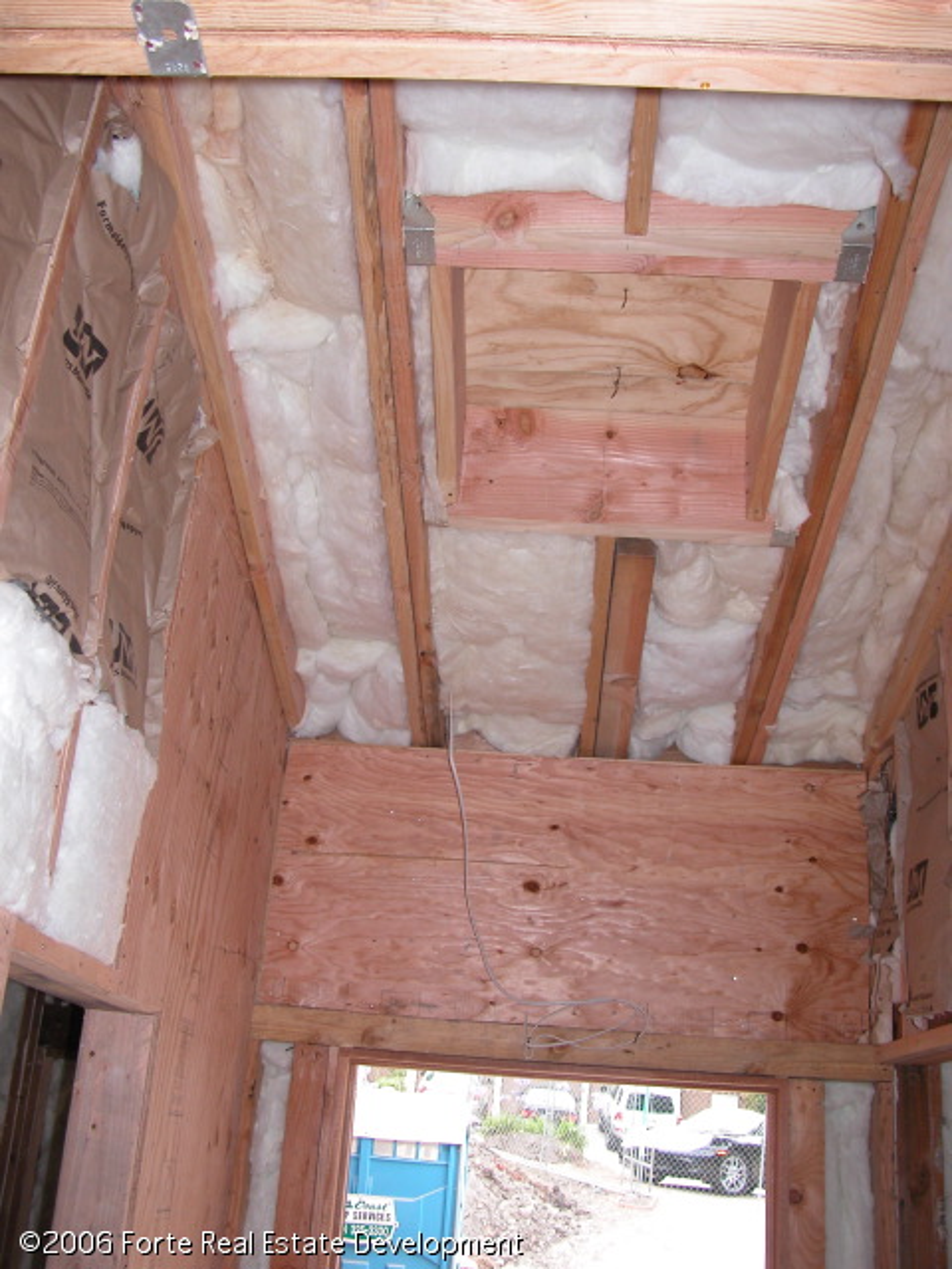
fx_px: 1283
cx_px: 476
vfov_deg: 52.6
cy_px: 634
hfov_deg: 40.7
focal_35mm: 35
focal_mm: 8.9
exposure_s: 1/60
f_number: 2.8
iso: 100
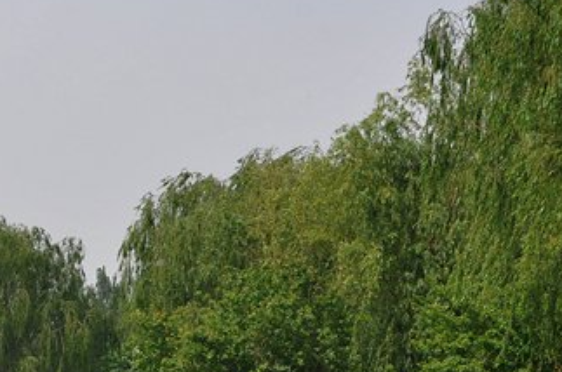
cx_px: -122
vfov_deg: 8.3
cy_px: 442
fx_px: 2533
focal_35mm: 163
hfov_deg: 12.4
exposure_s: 1/160
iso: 200
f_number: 13
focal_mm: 35
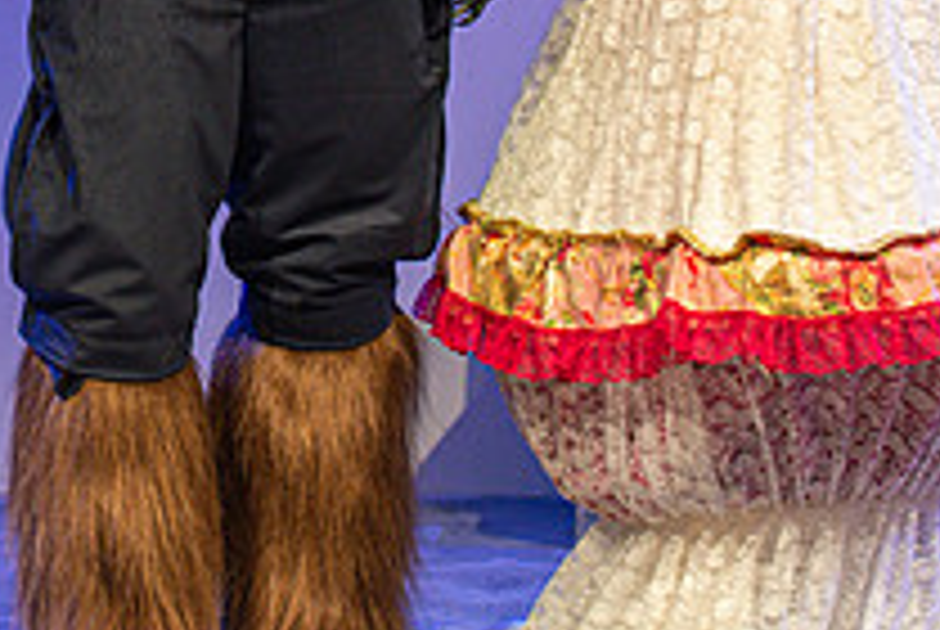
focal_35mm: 255
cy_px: -86
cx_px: 60
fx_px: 6668
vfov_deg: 5.4
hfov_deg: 8.0
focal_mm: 70
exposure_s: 1/125
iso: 1000
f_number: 3.5
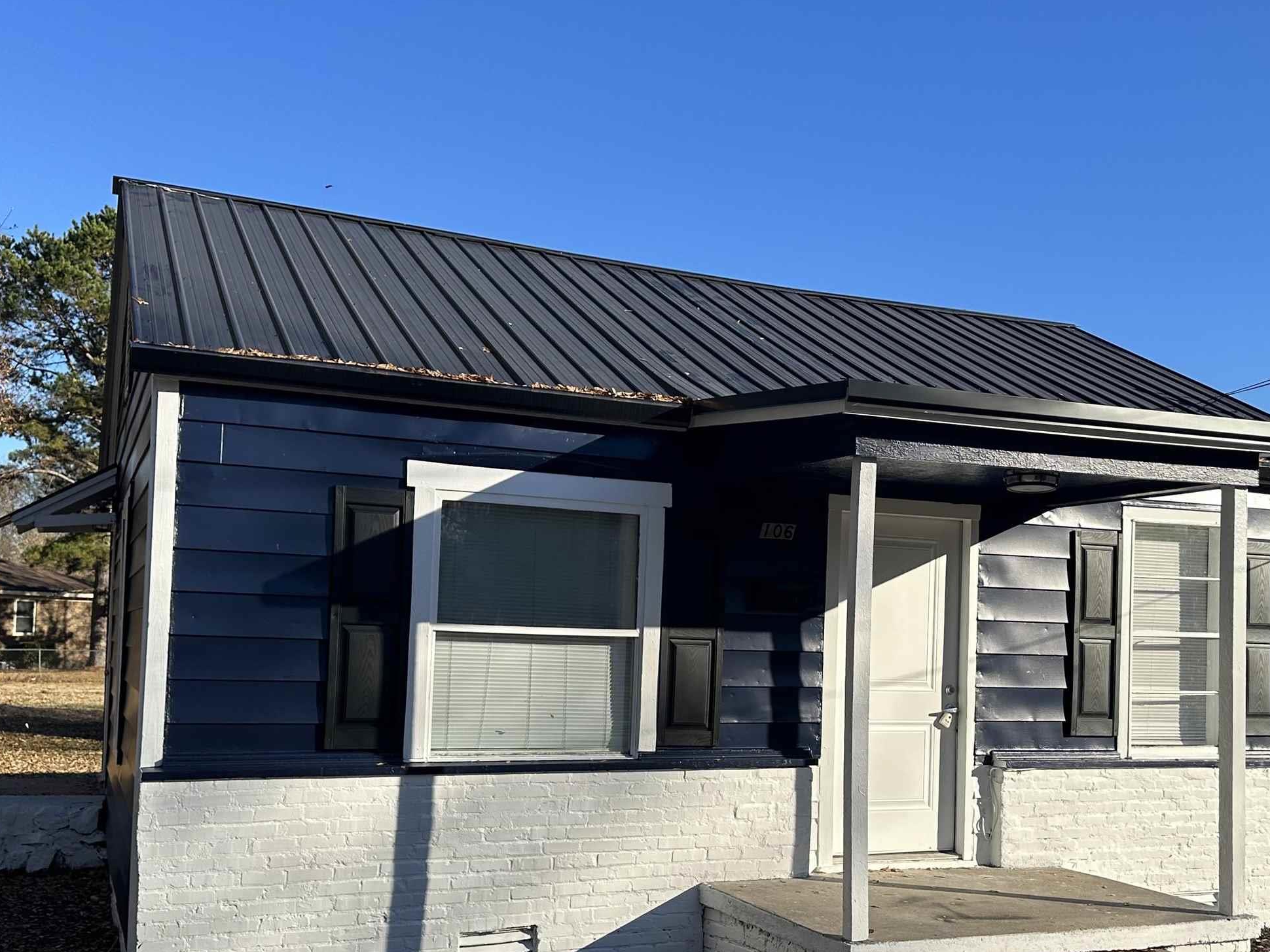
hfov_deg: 48.8
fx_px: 1394
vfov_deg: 37.5
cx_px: 746
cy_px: 592
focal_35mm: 38
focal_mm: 6.86
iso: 80
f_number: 1.78
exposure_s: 1/4184
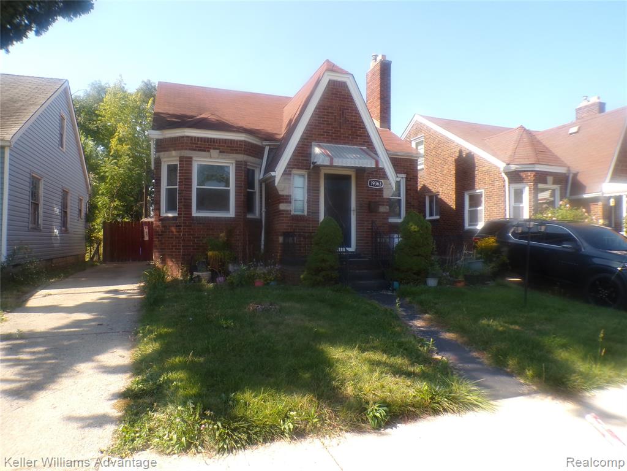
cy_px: 236
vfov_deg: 56.8
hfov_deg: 71.6
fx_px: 435
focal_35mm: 24
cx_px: 314
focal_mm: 4.3
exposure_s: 1/120
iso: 100
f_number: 5.8
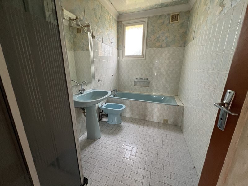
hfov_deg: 106.2
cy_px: 93
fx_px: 93
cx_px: 124
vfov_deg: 89.9
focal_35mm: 13
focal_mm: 1.57
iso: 250
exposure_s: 1/60
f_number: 1.8
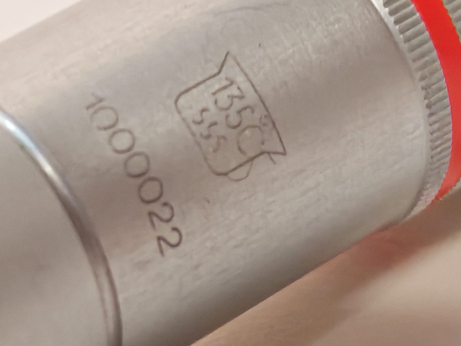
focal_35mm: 223
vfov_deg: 6.7
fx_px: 2971
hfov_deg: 8.9
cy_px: 175
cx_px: 187
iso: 250
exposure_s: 1/50
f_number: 2
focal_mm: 6.83
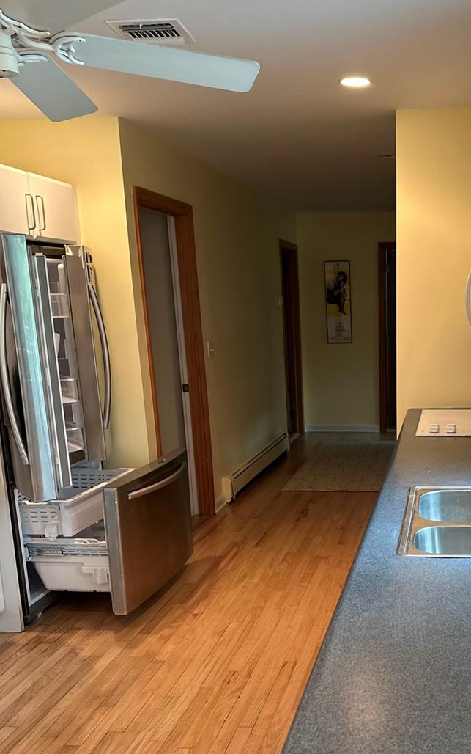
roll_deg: -0.5
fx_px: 780
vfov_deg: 50.9
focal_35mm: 38
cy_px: 481
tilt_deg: -12.6
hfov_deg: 32.9
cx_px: 362
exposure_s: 1/60
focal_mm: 6.86
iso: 160
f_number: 1.78
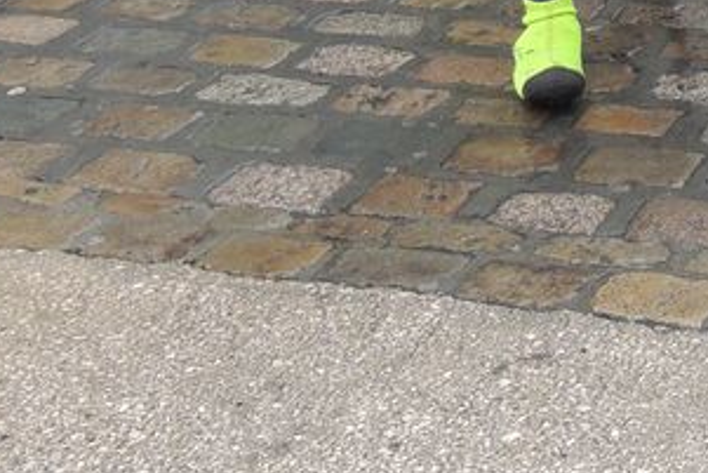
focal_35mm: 106
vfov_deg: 11.9
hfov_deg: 17.0
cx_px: 1136
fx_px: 2086
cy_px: -369
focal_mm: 5.3
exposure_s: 1/30
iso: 250
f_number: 3.1
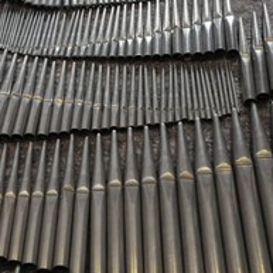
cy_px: 163
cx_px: 83
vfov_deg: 21.1
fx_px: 731
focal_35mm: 82
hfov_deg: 21.1
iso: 3200
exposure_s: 1/30
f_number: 4.5
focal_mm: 31
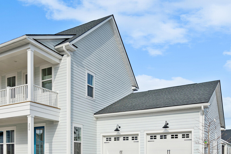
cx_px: 83
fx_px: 199
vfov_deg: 41.8
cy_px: 102
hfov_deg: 59.3
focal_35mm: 31
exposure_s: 1/2500
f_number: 5.6
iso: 320
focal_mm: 22
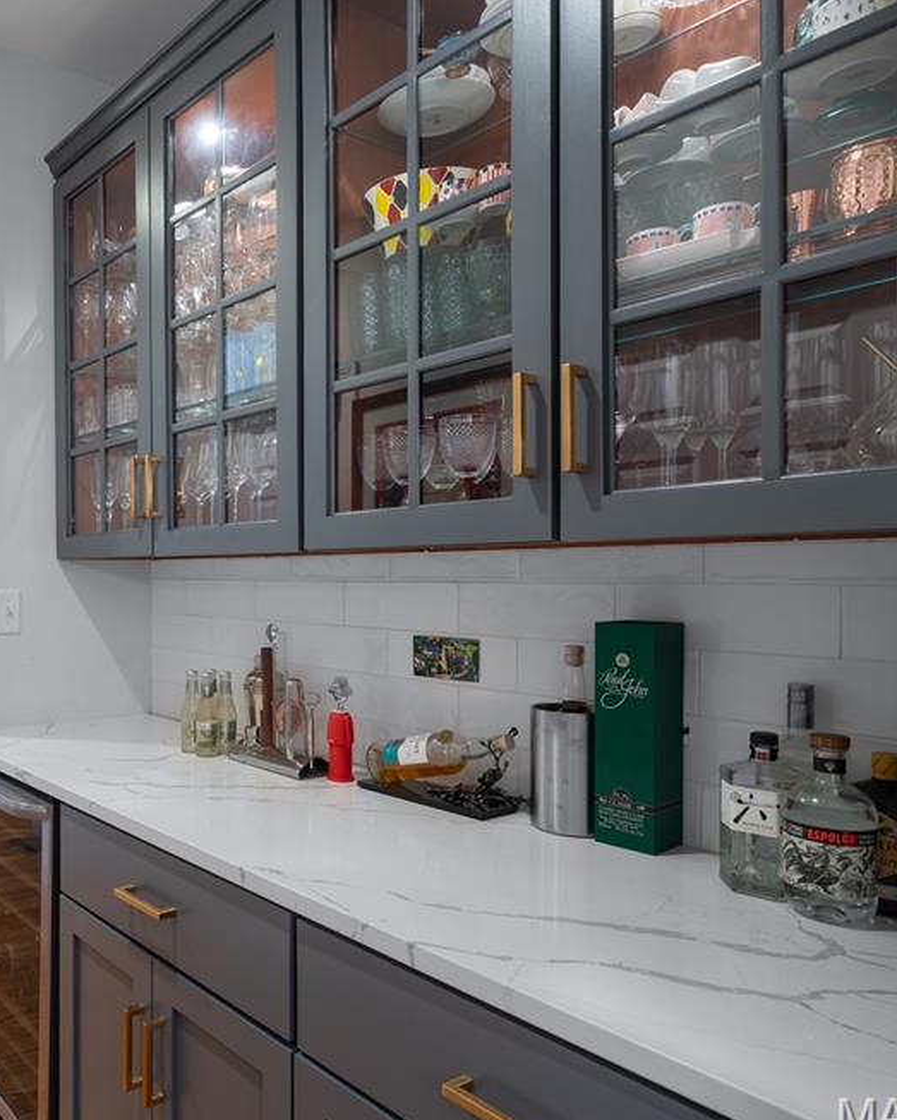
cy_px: 568
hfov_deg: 51.7
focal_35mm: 25
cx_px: 130
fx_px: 829
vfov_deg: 68.1
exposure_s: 1/2
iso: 400
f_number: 7.1
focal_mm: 17
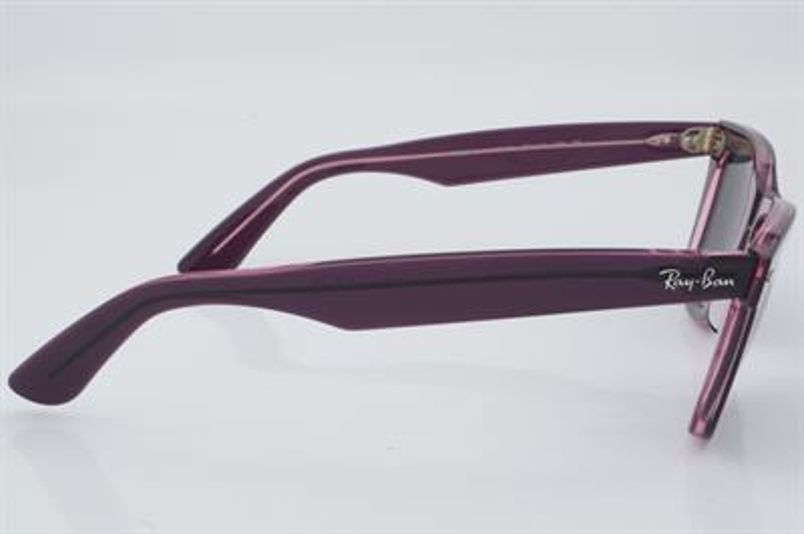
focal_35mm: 75
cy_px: 267
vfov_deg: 18.2
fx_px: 1674
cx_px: 402
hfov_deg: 27.0
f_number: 32
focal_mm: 50
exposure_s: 1/3
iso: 100
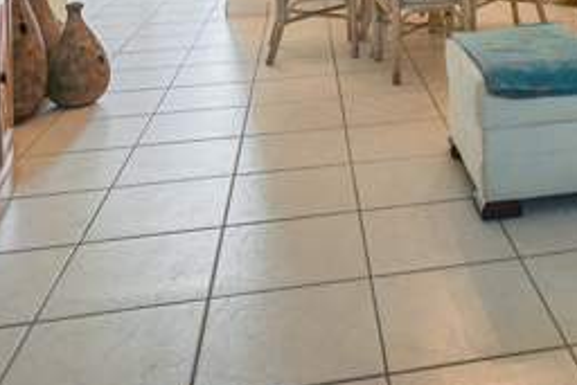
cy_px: -134
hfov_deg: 37.8
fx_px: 802
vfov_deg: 23.4
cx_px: 482
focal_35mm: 50
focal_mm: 16
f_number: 4
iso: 800
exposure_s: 1/250
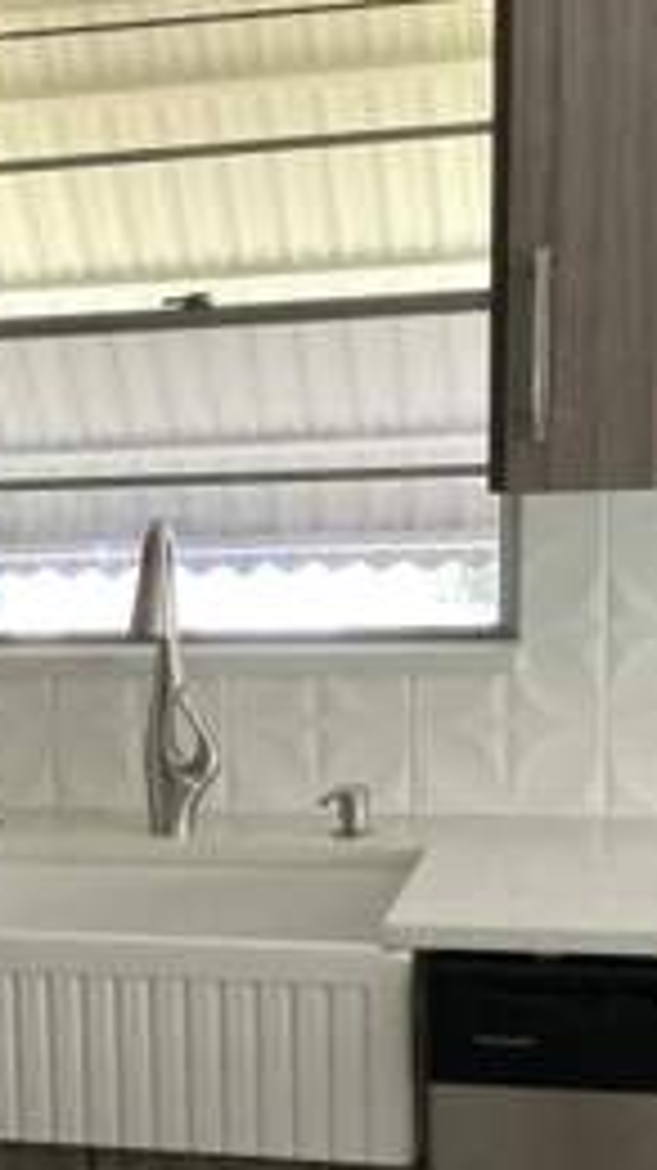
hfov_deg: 15.6
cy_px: 819
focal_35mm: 75
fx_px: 2326
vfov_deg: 28.0
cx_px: -68
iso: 320
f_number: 1.8
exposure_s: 1/57
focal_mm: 3
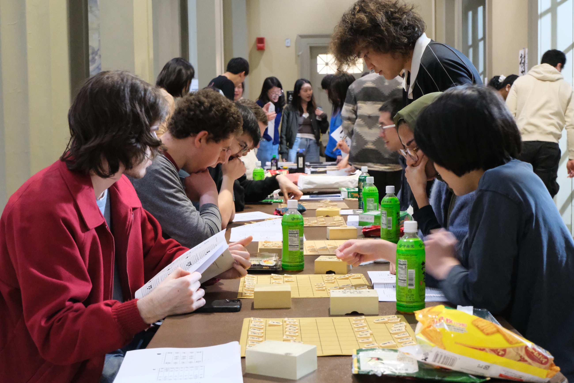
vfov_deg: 25.5
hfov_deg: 37.5
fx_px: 845
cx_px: 287
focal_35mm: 53
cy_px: 192
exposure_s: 1/25
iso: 12800
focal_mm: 35.3
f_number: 5
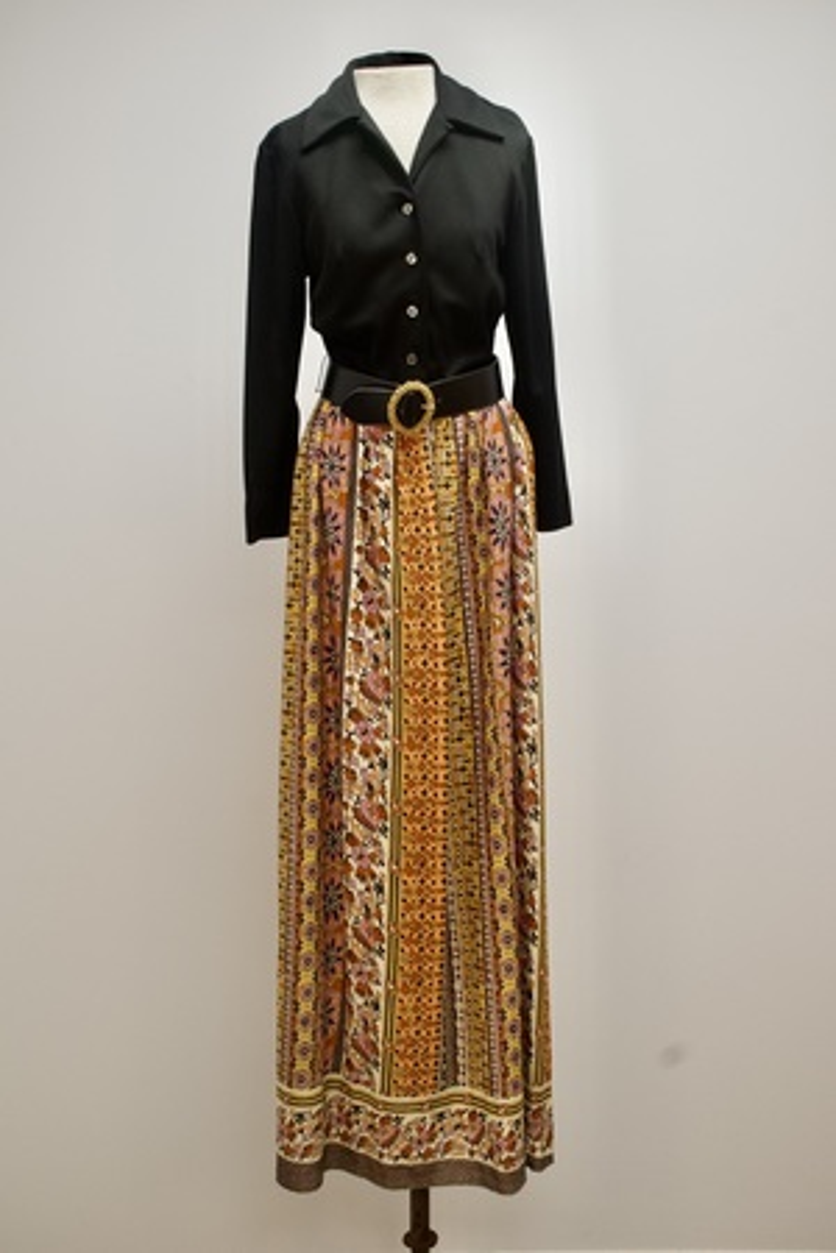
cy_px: 626
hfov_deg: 33.0
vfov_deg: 47.9
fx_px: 1411
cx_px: 418
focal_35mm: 40
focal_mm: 27
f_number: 8
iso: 800
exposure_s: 1/50
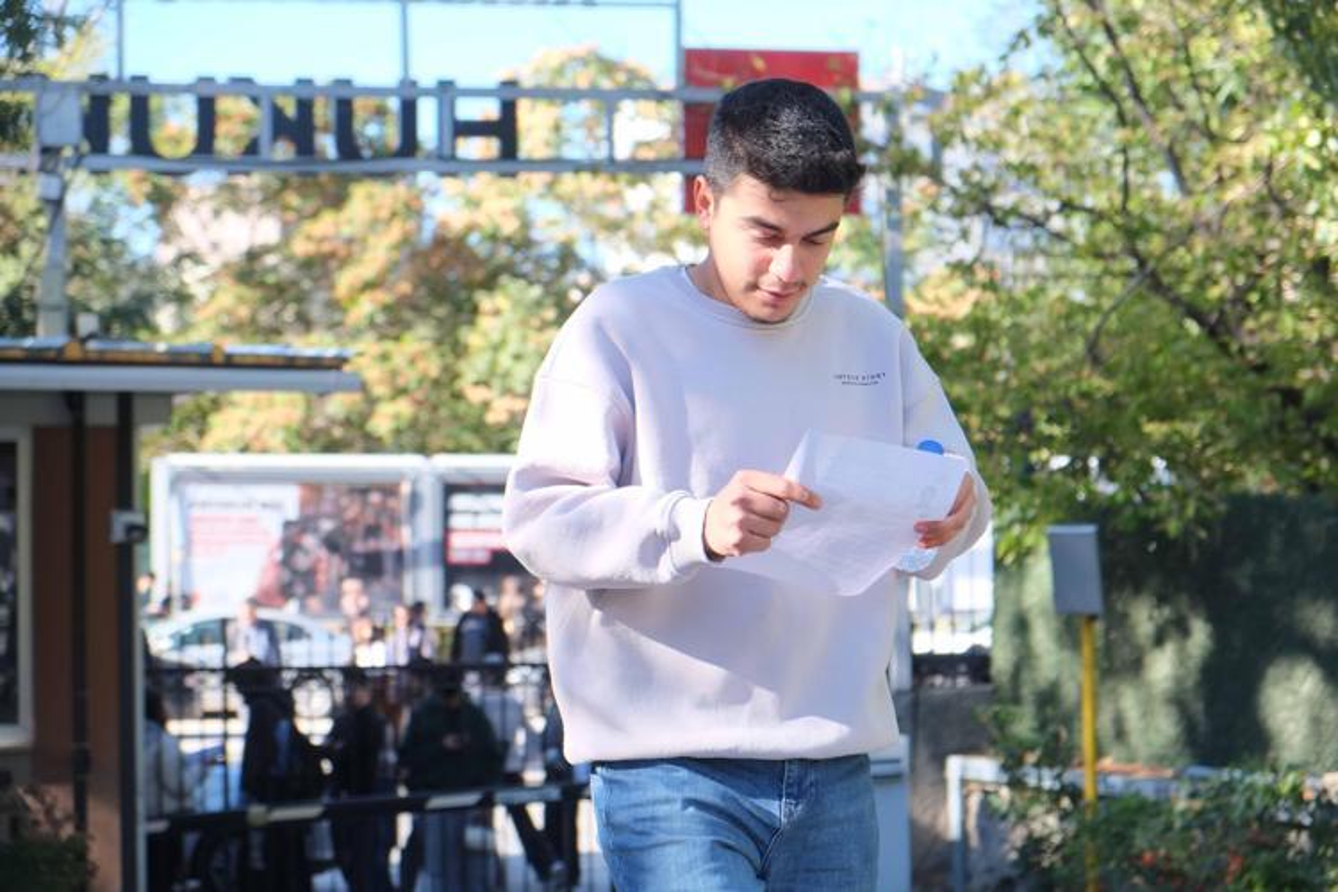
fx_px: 3085
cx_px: 669
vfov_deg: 16.5
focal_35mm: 83
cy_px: 446
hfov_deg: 24.5
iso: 400
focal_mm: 55
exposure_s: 1/250
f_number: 4
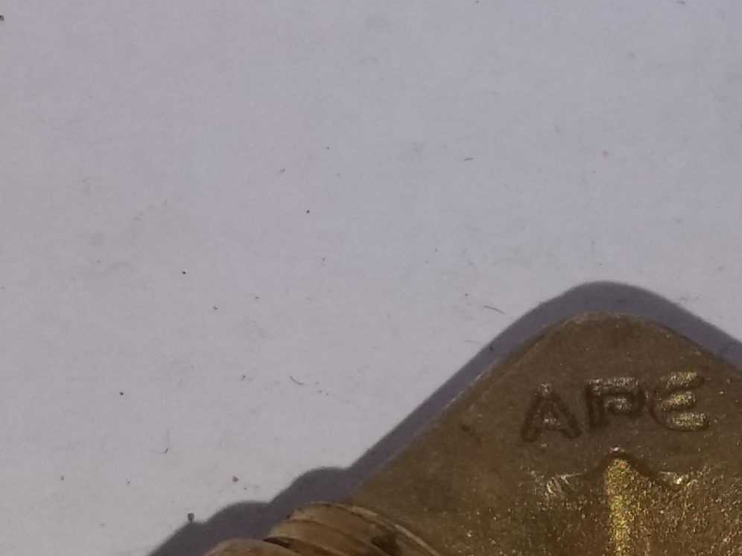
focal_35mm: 72
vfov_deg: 19.4
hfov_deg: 26.6
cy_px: 638
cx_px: 572
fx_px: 1543
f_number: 1.9
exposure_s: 1/715
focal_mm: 3.7
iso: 64
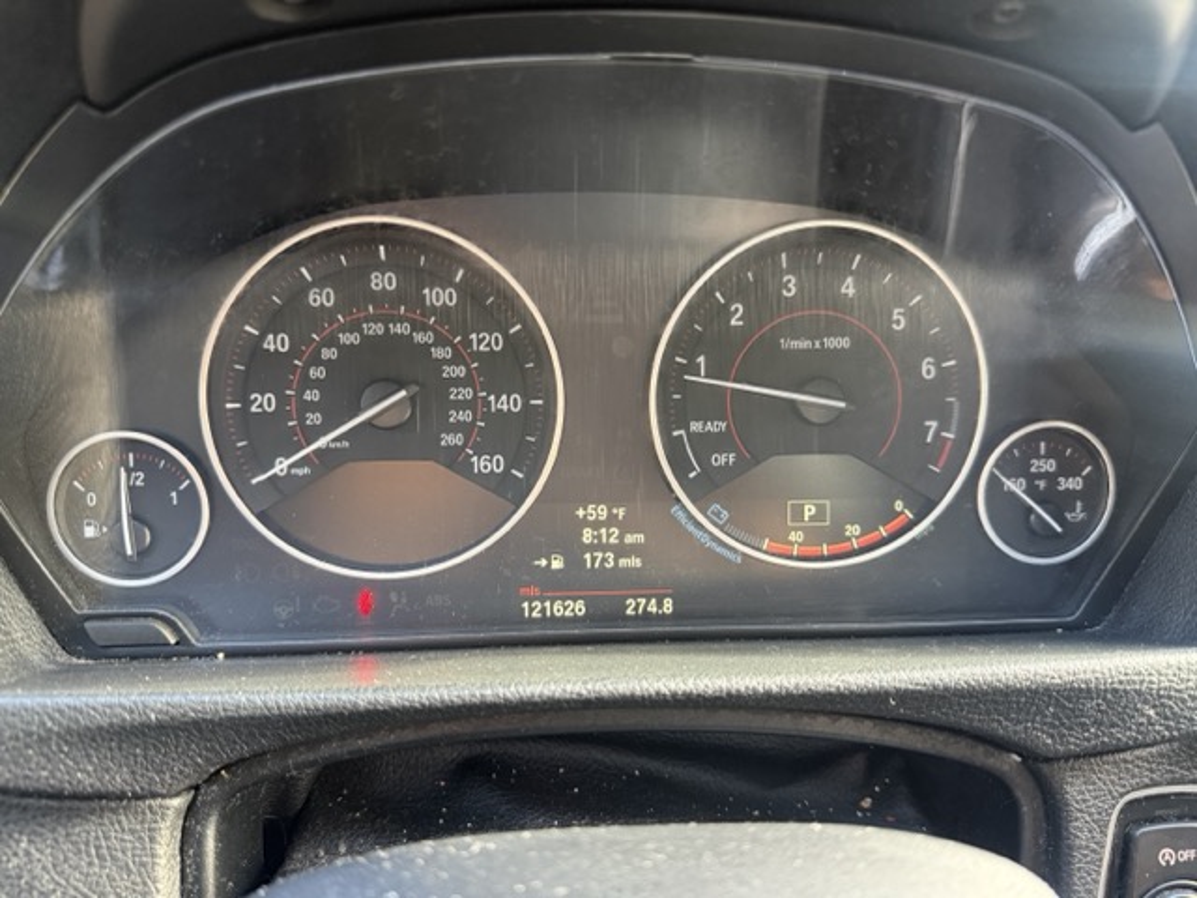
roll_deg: -0.7
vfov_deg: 56.8
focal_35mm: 24
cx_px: 598
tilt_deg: -24.0
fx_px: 830
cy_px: 449
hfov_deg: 71.6
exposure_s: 1/48
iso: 500
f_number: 1.78
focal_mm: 6.76
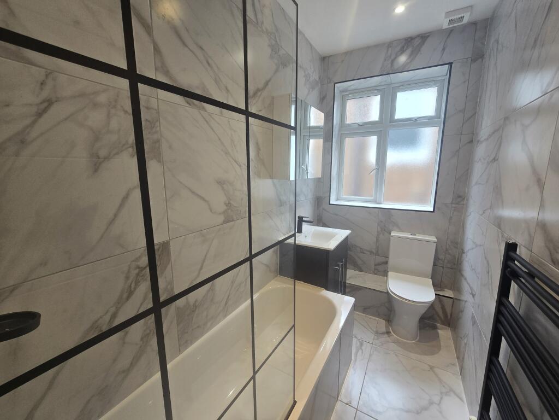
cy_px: 210
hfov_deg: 106.2
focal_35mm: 13
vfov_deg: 89.9
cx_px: 280
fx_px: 210
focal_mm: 2.2
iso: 80
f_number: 2.2
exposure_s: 1/100
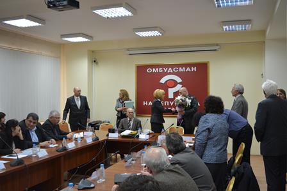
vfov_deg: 35.5
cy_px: 96
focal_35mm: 38
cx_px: 144
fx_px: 299
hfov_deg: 51.3
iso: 800
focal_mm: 25
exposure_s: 1/50
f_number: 4
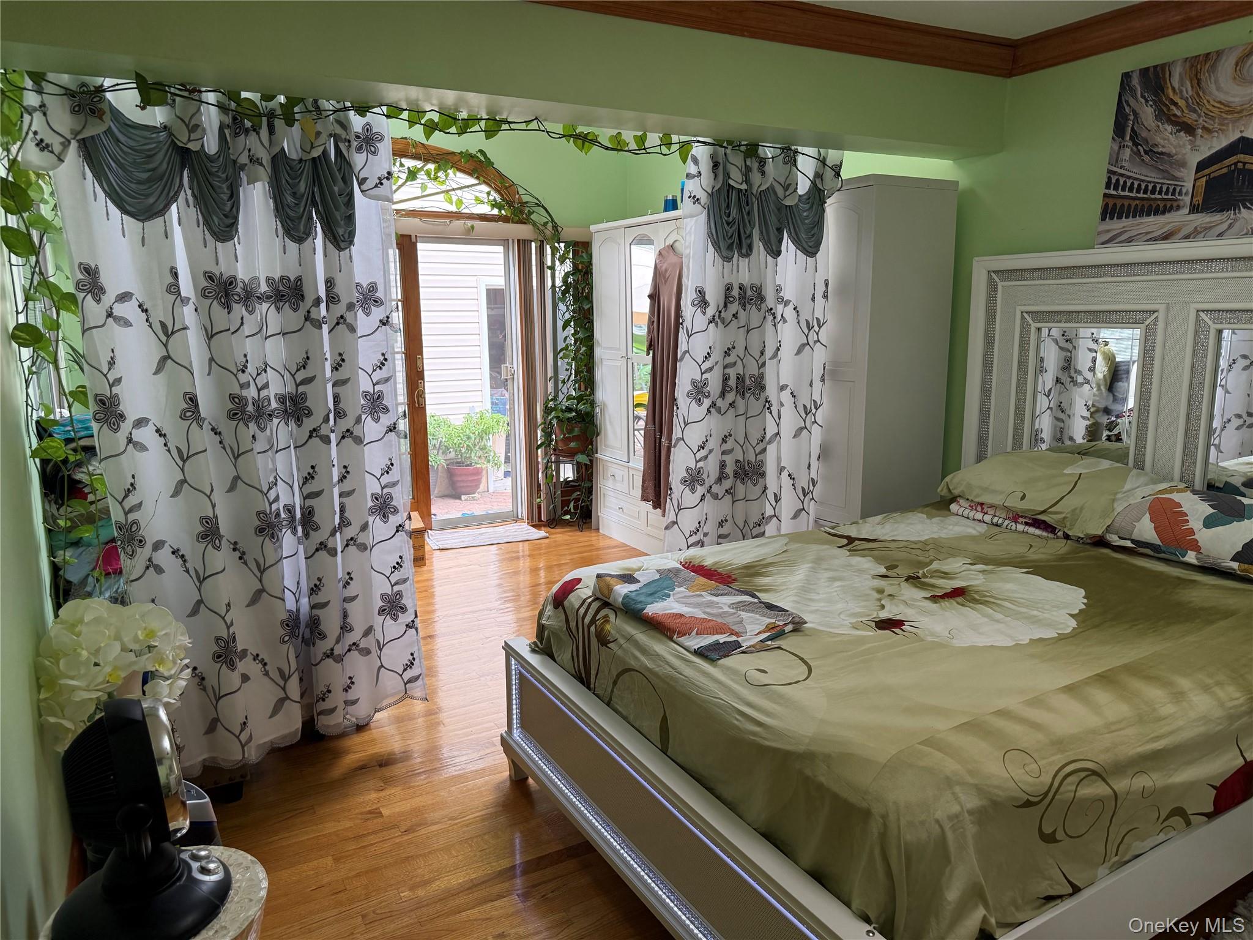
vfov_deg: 56.8
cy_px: 470
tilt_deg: -11.1
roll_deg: +0.6
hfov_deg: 71.6
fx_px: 869
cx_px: 626
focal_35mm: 24
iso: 200
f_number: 1.78
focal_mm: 6.76
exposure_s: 1/254
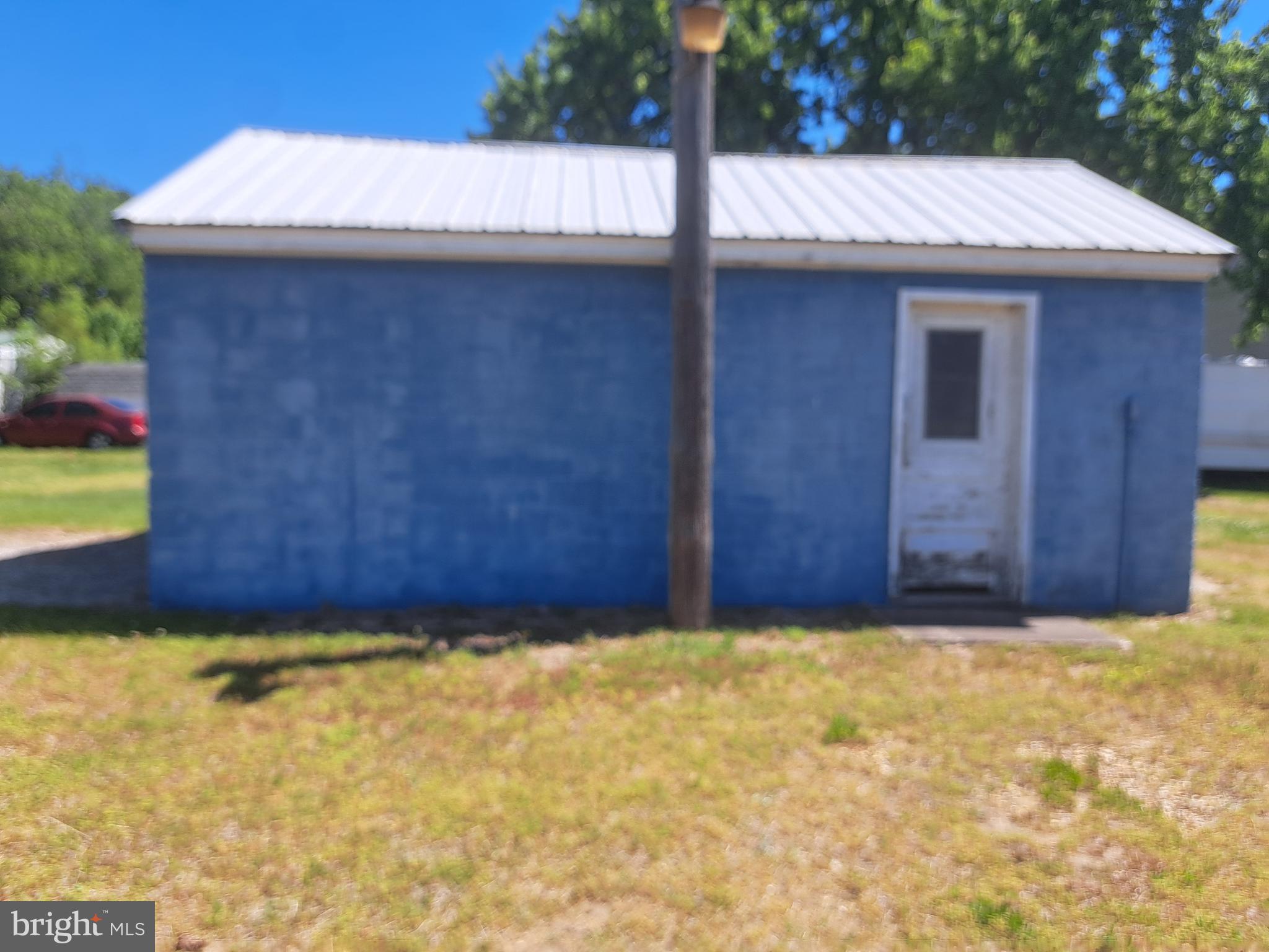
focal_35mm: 24
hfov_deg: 71.6
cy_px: 476
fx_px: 880
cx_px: 634
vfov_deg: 56.8
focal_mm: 5.23
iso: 50
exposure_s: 1/938
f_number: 1.8
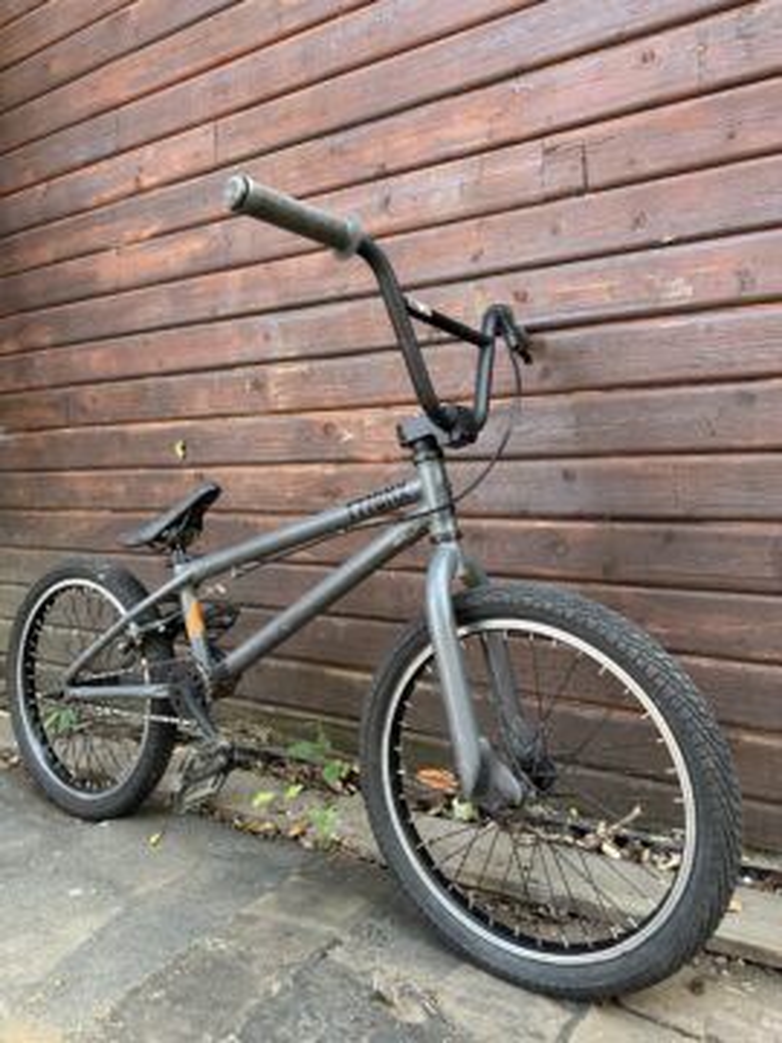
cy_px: 522
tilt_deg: -4.7
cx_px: 391
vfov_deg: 71.6
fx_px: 723
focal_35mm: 24
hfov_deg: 56.8
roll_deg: +2.8
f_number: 1.78
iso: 200
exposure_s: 1/121
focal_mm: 6.86
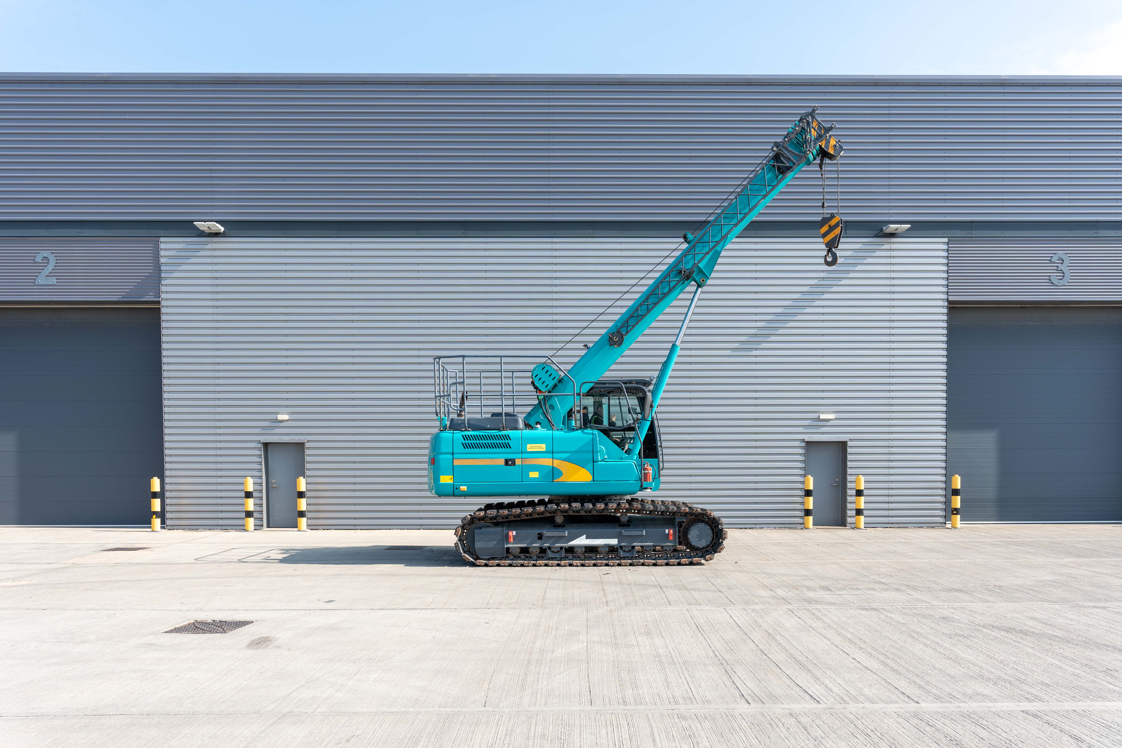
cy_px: 374
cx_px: 561
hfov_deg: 63.0
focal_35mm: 29
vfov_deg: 44.4
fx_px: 916
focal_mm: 29.4
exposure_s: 1/400
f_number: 4
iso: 100
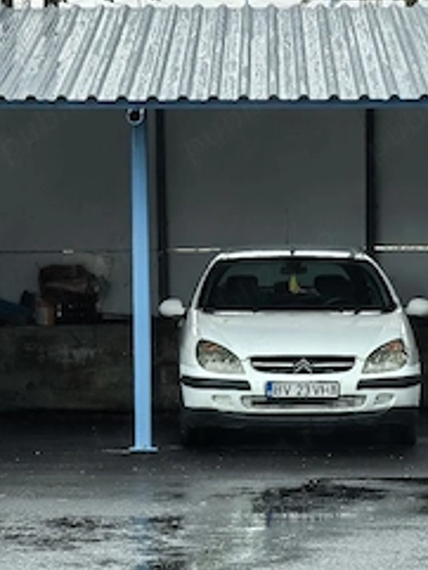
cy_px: 130
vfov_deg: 8.8
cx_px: 305
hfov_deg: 6.6
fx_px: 3690
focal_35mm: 224
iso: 50
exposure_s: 1/164
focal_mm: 14.46
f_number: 3.4
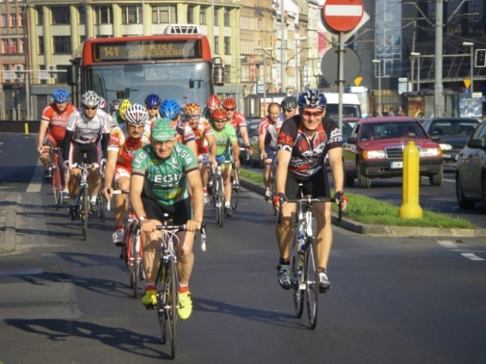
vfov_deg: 7.5
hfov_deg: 10.0
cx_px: 243
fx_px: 2766
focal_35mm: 197
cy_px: 182
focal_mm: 32.5
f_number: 4.6
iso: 64
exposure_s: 1/250
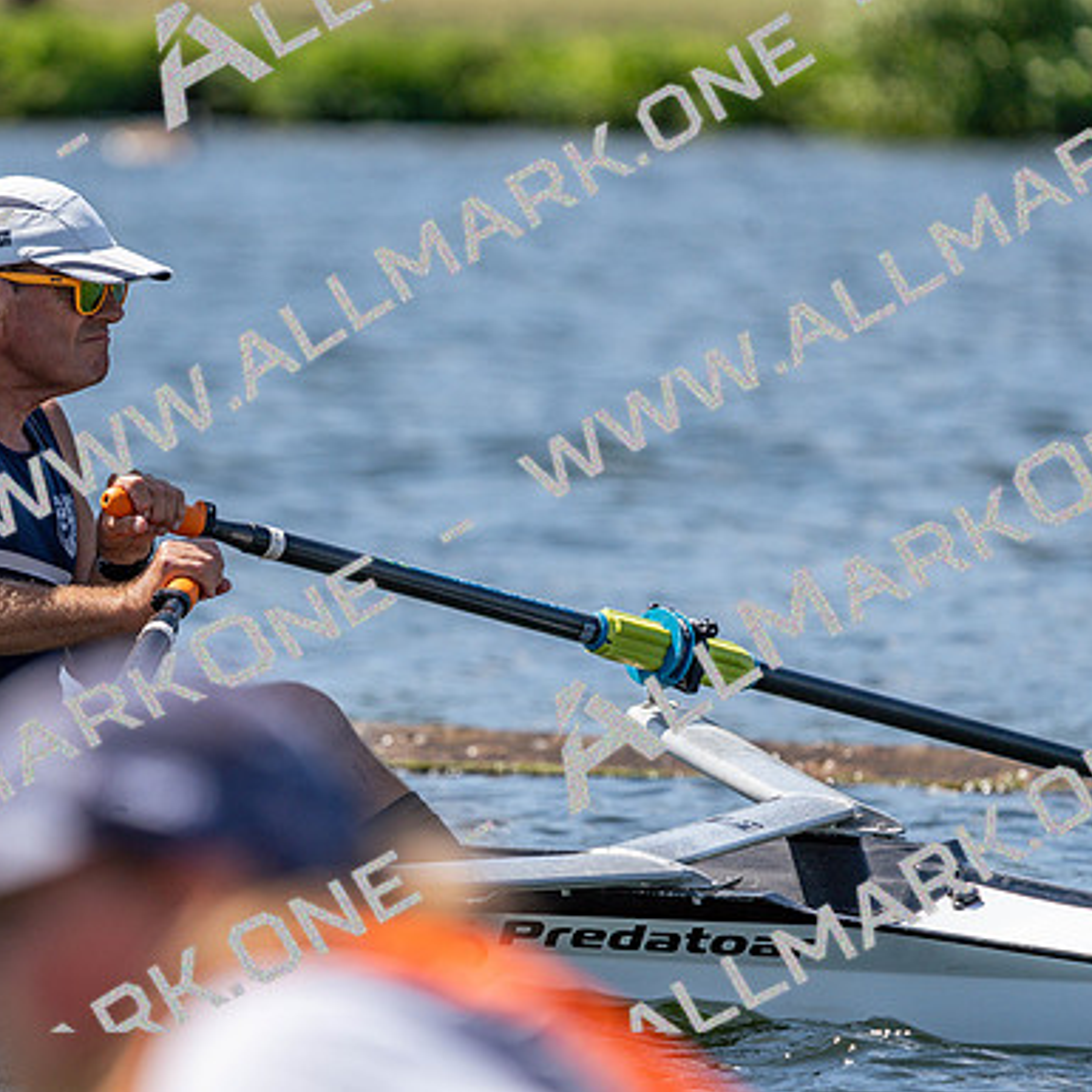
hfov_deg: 3.4
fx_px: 18488
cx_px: 312
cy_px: 546
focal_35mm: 518
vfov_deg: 3.4
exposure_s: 1/2000
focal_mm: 404
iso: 320
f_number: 6.3
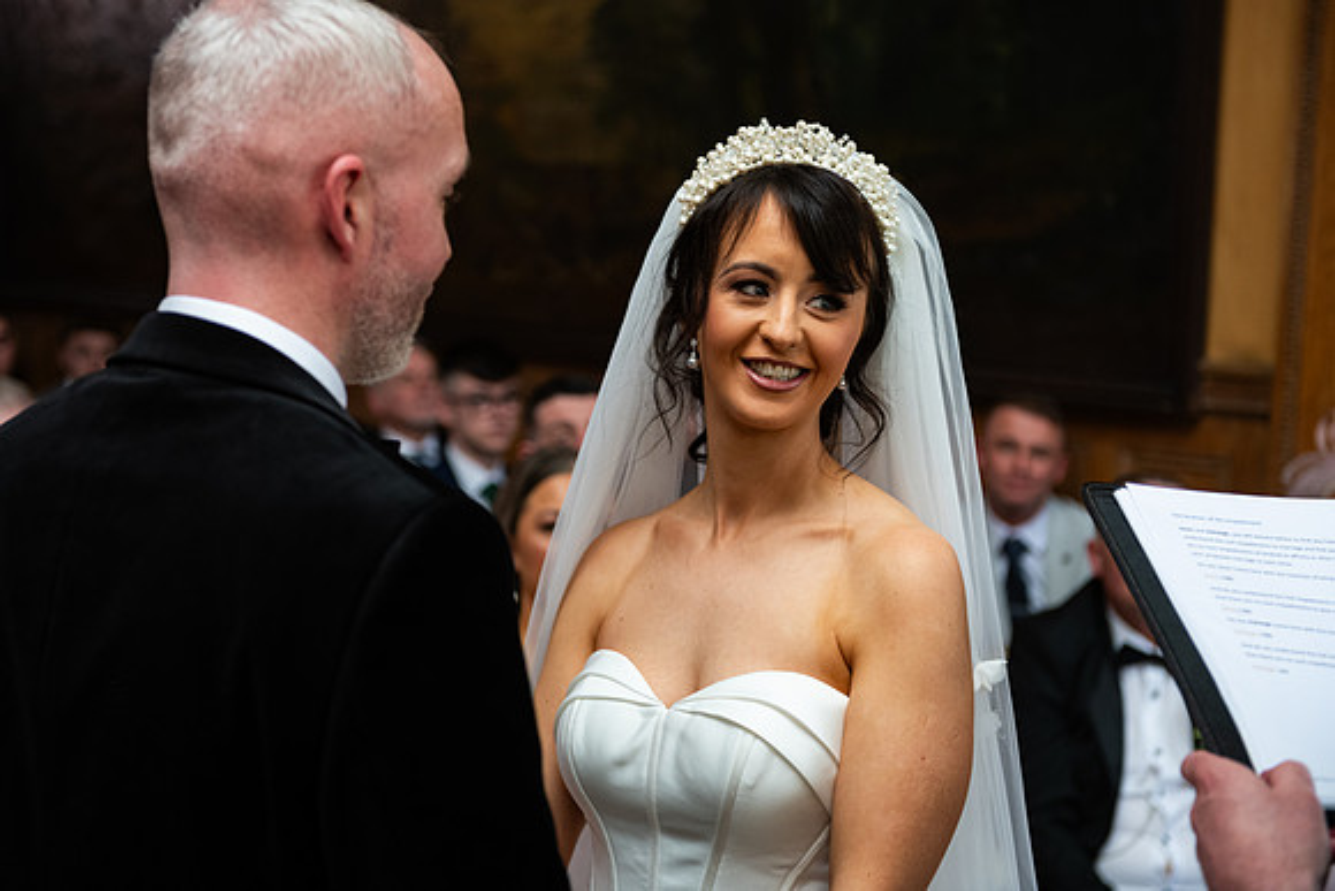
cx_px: 668
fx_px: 2300
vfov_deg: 21.9
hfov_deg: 32.4
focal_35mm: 62
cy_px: 446
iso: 800
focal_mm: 62
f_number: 3.5
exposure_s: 1/160
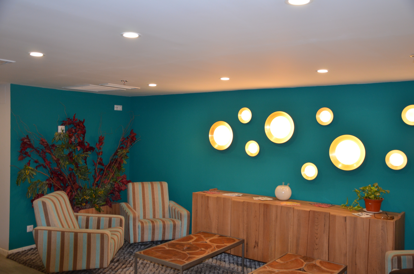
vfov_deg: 39.8
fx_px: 379
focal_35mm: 33
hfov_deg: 57.3
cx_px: 207
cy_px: 137
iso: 500
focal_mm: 22
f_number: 3.8
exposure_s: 1/60
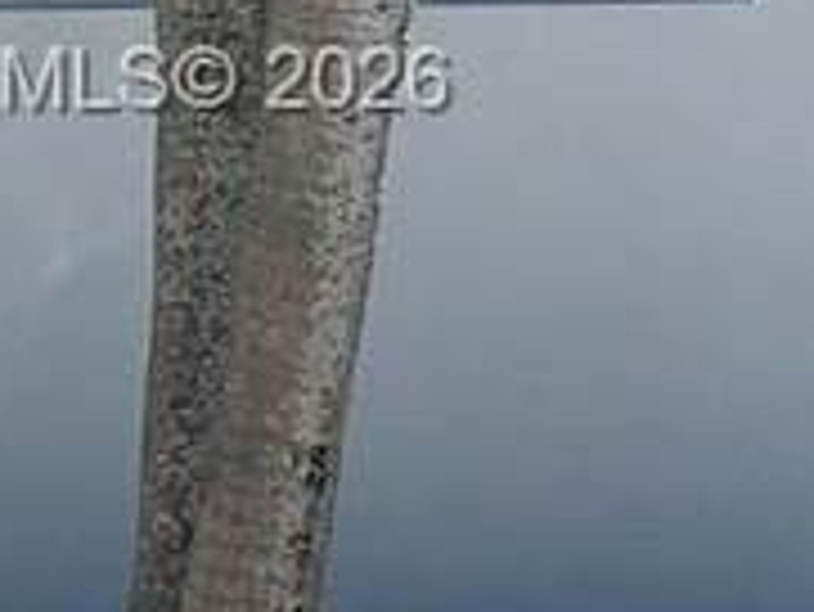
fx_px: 2330
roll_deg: +0.8
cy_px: 86
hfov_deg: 12.6
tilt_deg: -2.0
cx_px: 2208
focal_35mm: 99
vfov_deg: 14.8
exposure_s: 1/1125
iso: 50
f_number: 2.2
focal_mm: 2.22
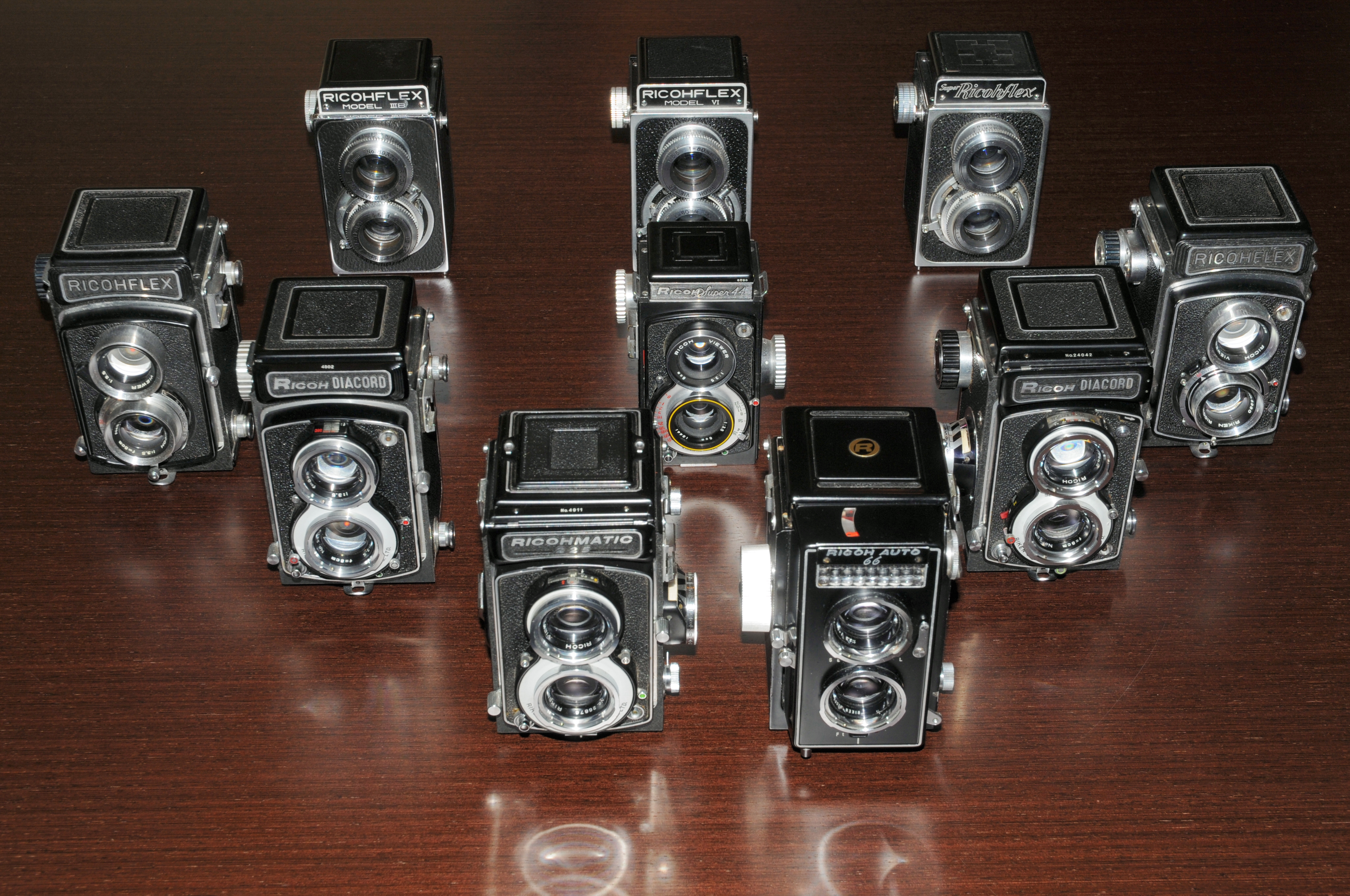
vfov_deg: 25.7
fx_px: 1966
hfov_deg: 37.9
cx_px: 675
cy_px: 448
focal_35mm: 52
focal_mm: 35
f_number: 10
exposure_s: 1/60
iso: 200
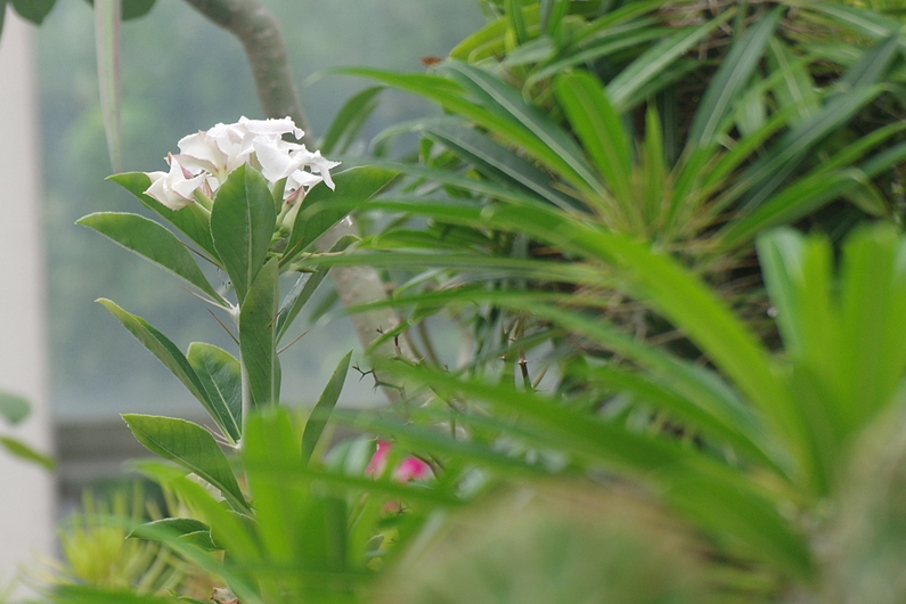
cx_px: 226
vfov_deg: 8.1
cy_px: 179
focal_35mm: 169
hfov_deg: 12.1
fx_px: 4253
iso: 400
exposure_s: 1/30
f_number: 5.6
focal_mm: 70
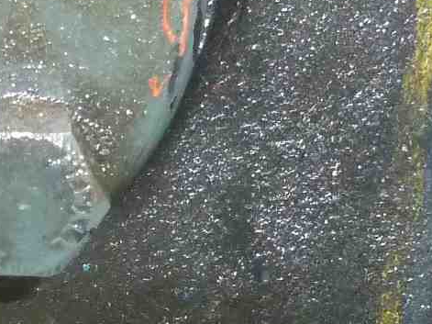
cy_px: 397
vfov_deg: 10.7
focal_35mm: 136
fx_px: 1697
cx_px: -72
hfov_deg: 14.1
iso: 320
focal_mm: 4.1
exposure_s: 1/30
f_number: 3.3
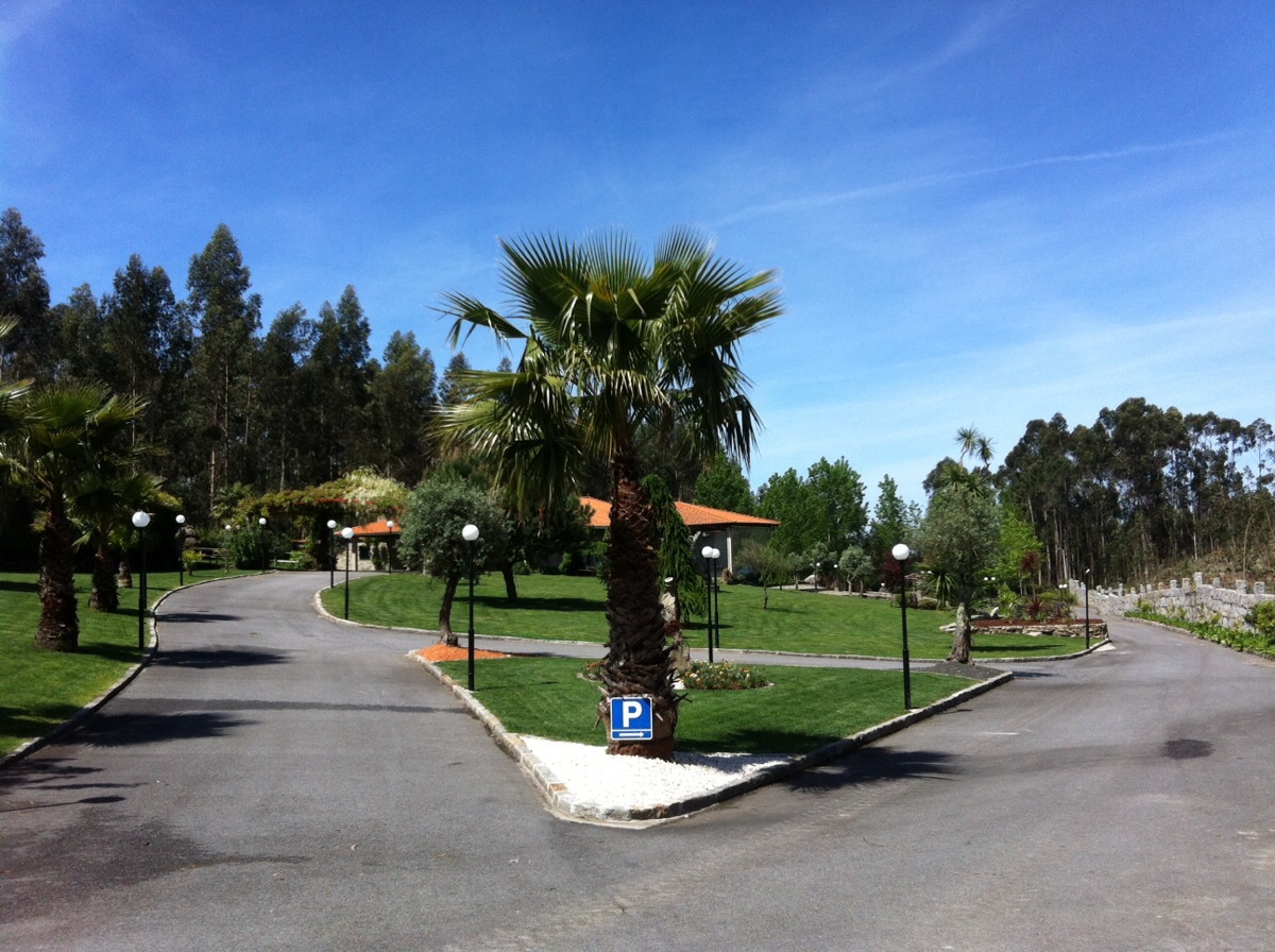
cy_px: 476
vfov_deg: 40.6
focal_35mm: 35
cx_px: 638
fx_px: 1287
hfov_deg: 52.7
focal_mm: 3.85
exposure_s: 1/1312
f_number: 2.8
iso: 80
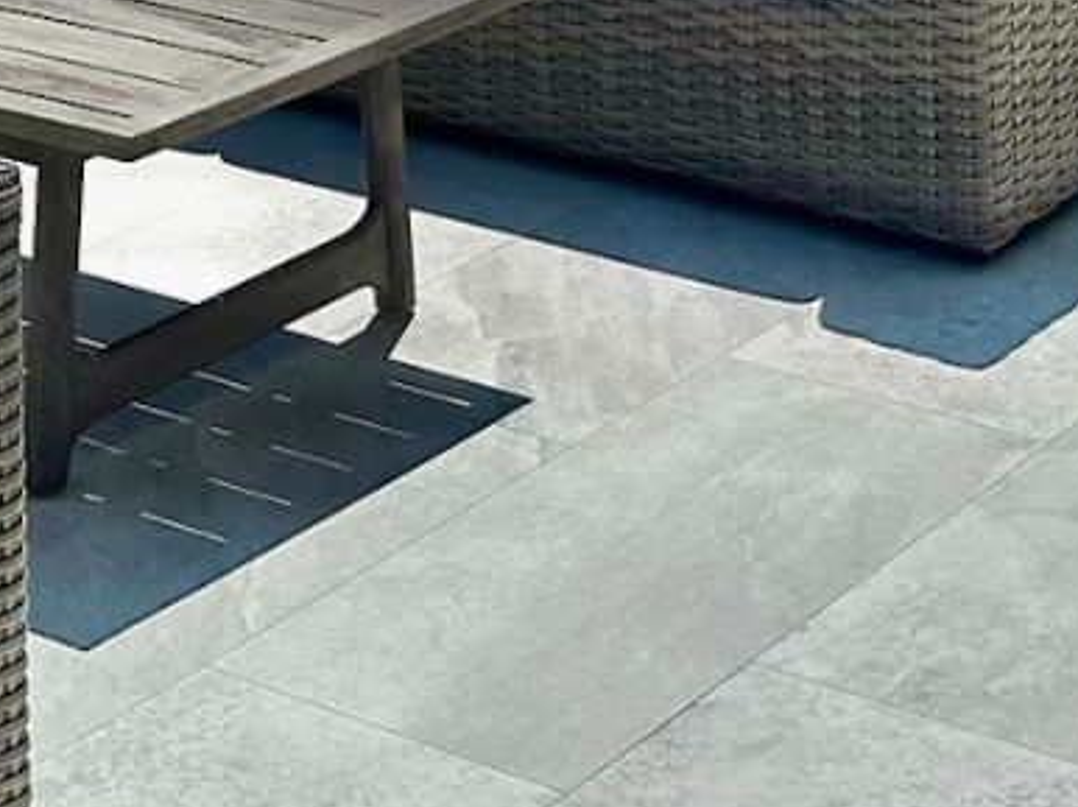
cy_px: -771
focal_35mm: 112
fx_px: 3486
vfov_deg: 11.9
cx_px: 771
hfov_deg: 17.5
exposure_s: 1/15625
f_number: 1.78
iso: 80
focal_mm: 6.86
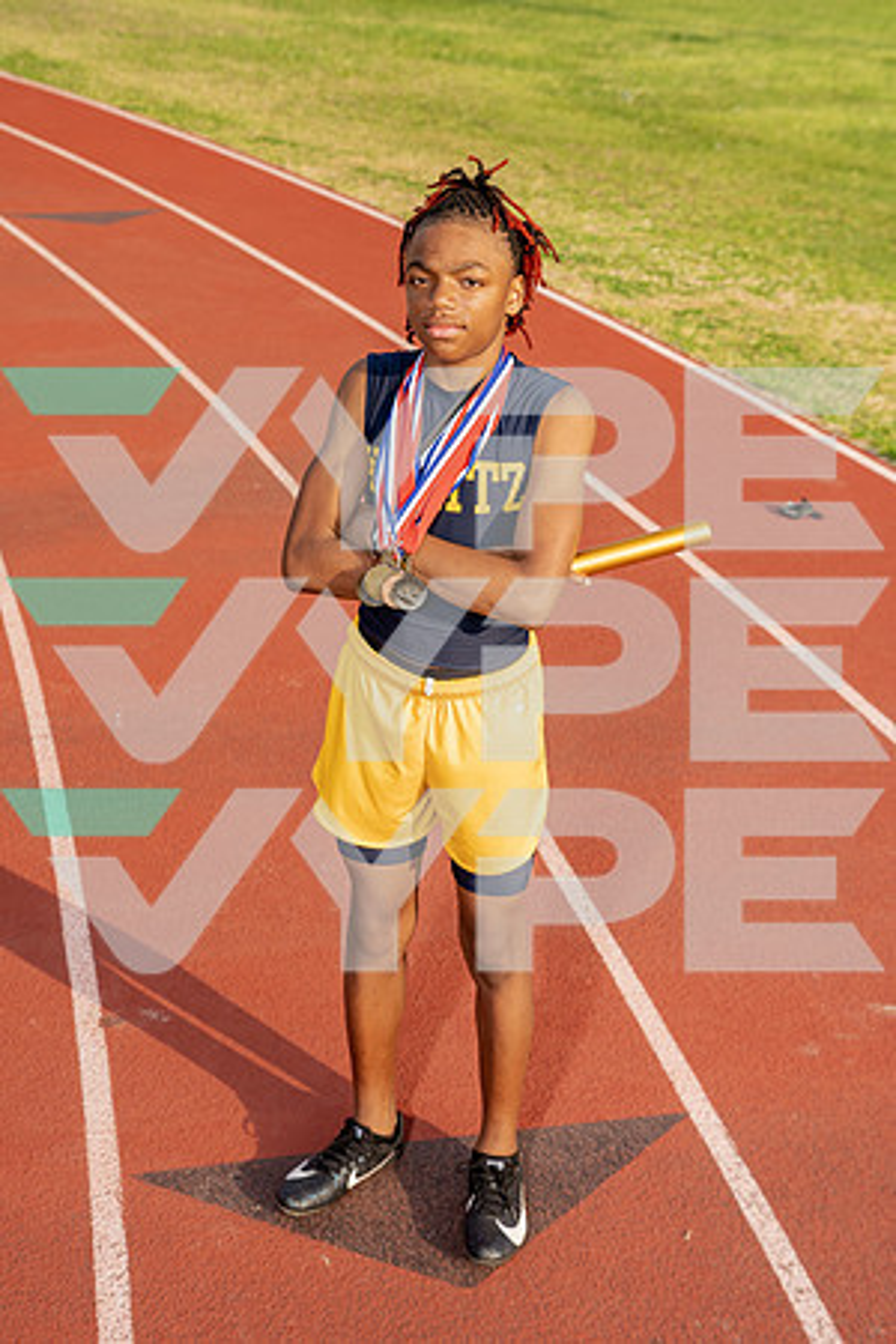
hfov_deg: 25.1
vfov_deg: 36.9
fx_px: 2016
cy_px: 672
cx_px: 448
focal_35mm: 54
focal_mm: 54
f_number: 5
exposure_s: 1/250
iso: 100
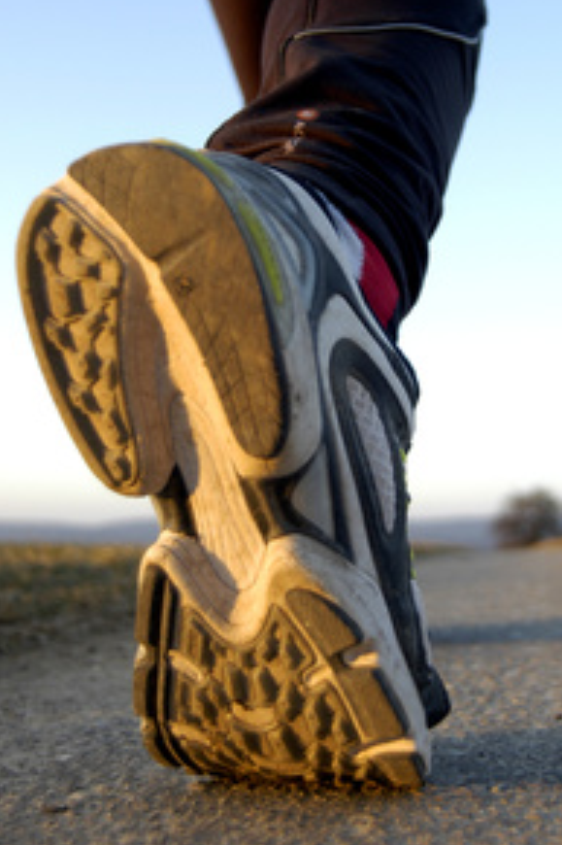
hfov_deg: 32.0
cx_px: 326
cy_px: 299
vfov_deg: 46.1
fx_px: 978
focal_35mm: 42
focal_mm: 19
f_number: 3.5
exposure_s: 1/320
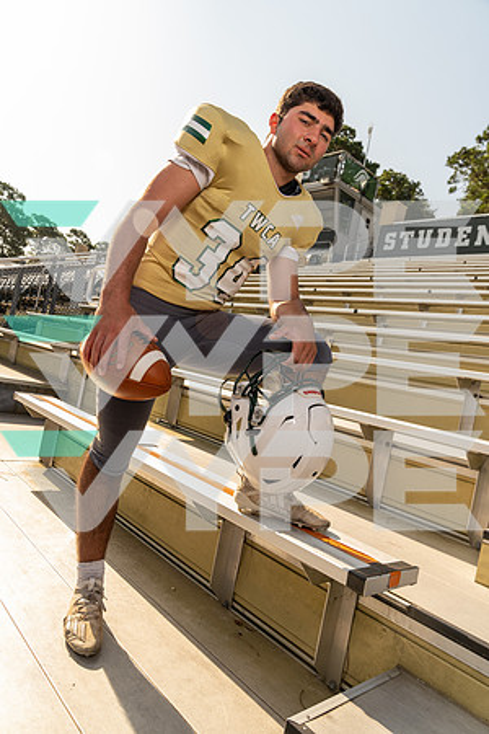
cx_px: 244
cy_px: 367
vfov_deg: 73.7
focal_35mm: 24
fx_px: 489
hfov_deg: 53.1
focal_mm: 24
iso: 125
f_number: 5.6
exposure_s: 1/250
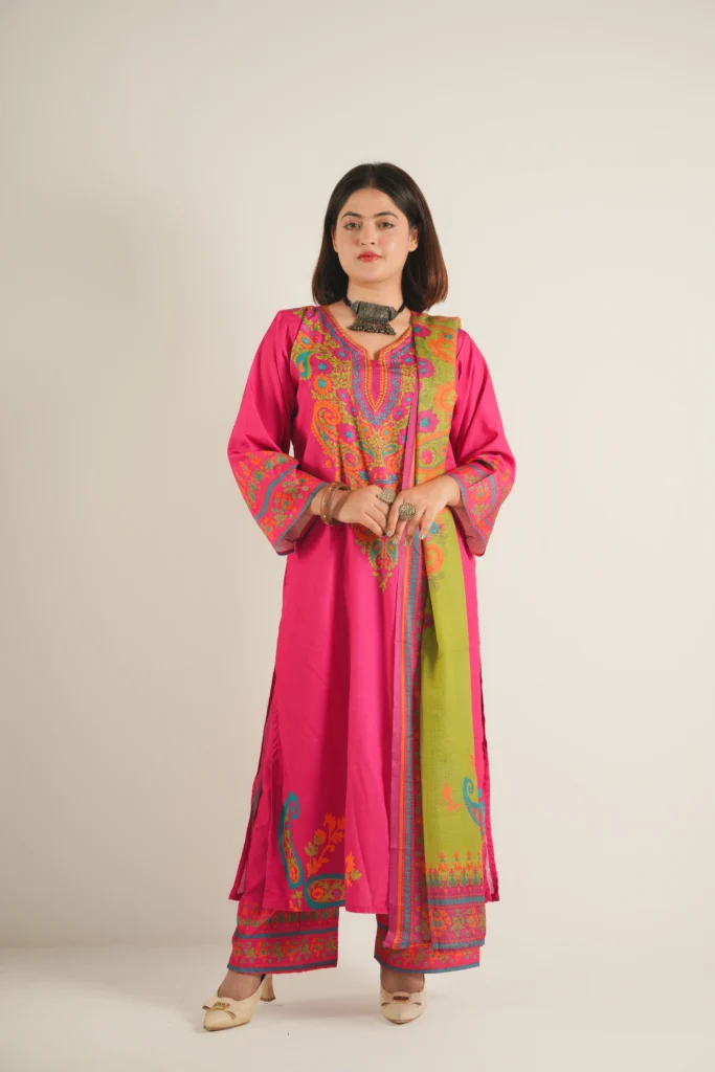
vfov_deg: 36.0
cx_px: 358
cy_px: 536
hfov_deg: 24.5
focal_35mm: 55
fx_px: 1650
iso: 100
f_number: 6.3
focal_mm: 55.4
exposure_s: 1/100
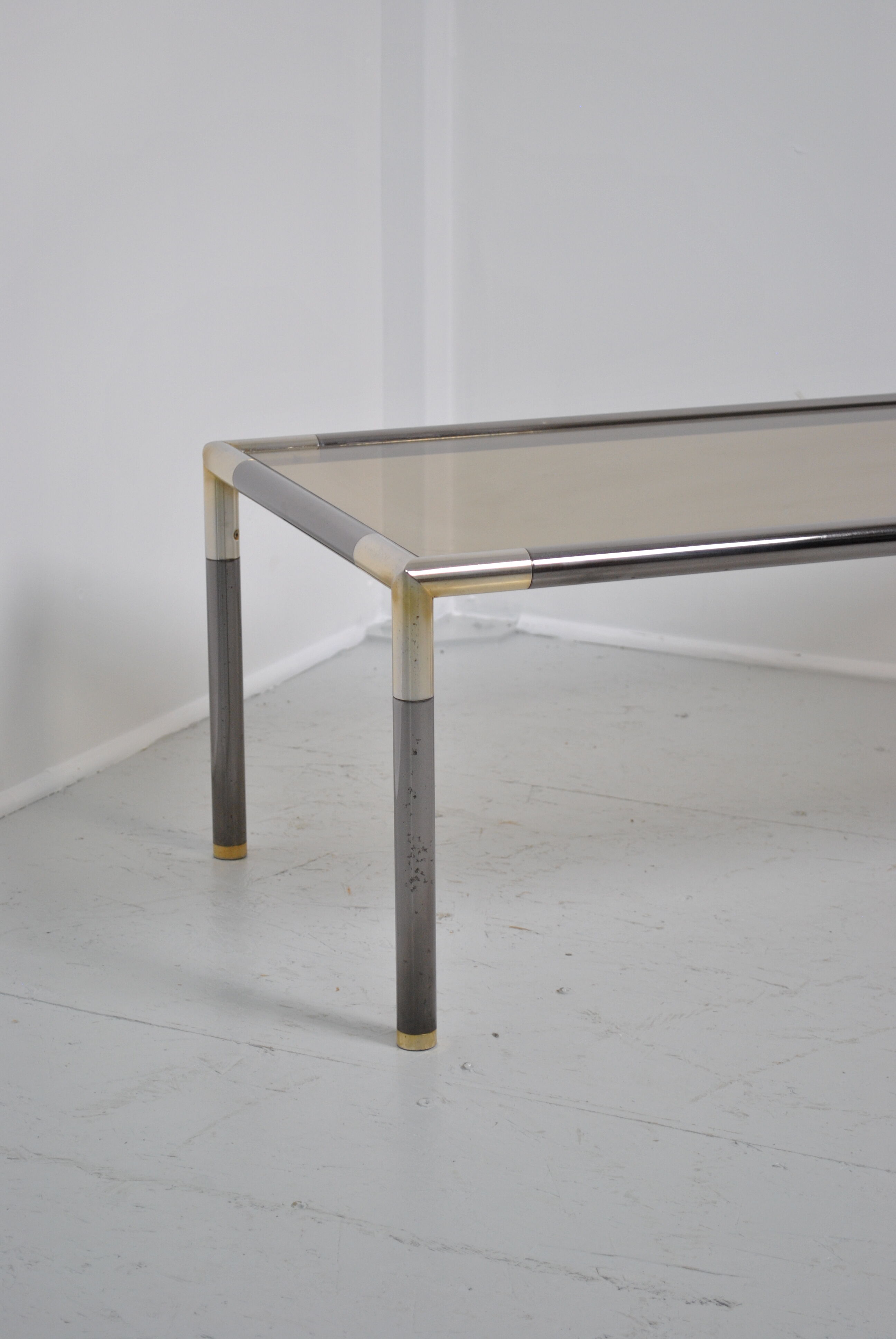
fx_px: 3071
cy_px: 670
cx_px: 448
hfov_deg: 16.6
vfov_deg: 24.6
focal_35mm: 82
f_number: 5.6
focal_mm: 55
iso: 400
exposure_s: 1/30
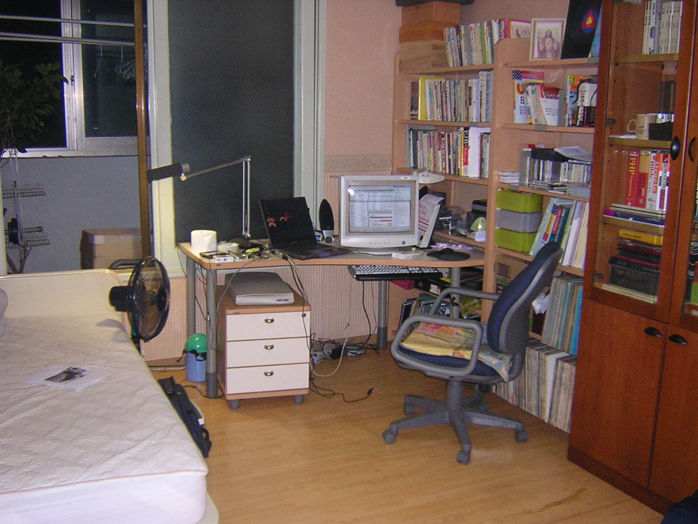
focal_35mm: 36
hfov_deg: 51.4
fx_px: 726
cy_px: 262
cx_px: 349
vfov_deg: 39.7
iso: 347
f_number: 2.6
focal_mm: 4.7
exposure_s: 1/60.1
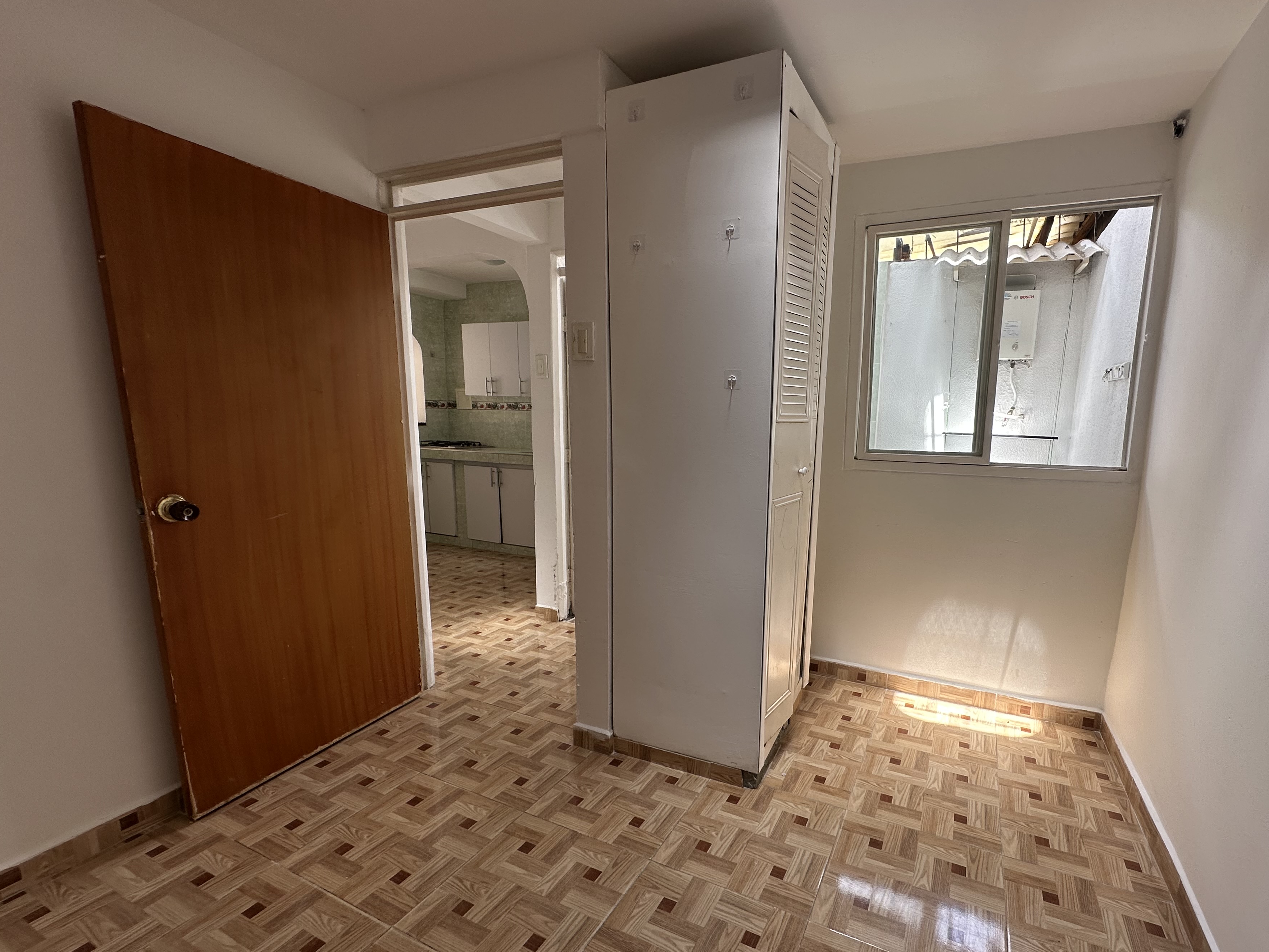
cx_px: 717
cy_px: 517
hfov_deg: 94.0
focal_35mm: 16
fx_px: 587
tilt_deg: -9.7
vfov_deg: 77.9
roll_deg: -1.0
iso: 40
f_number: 2.2
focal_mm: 2.22
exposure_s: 1/99
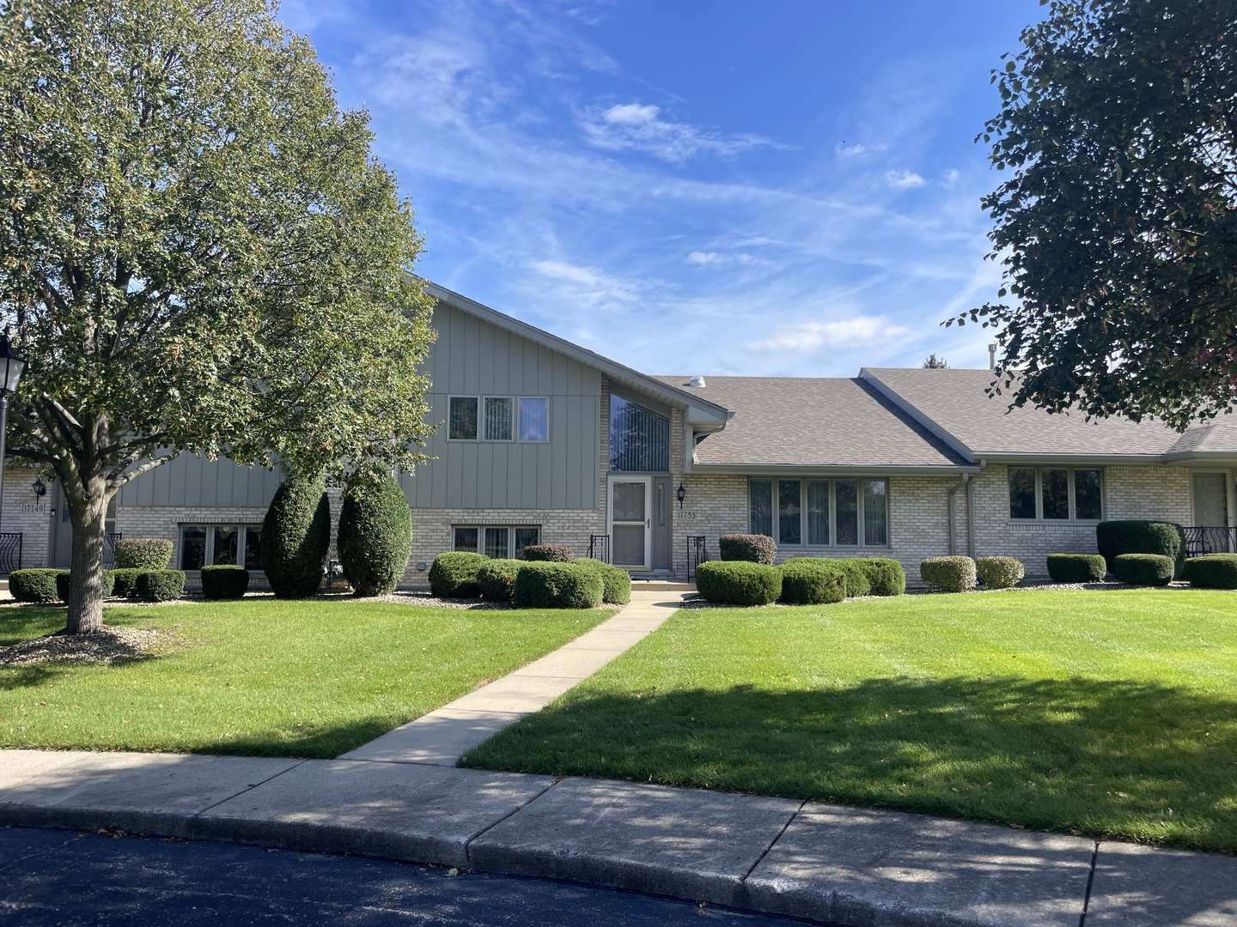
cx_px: 618
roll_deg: -0.3
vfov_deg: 53.1
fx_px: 929
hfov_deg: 67.3
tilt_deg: +5.0
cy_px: 464
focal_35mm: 26
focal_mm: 4.2
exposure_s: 1/2304
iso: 32
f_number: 1.6
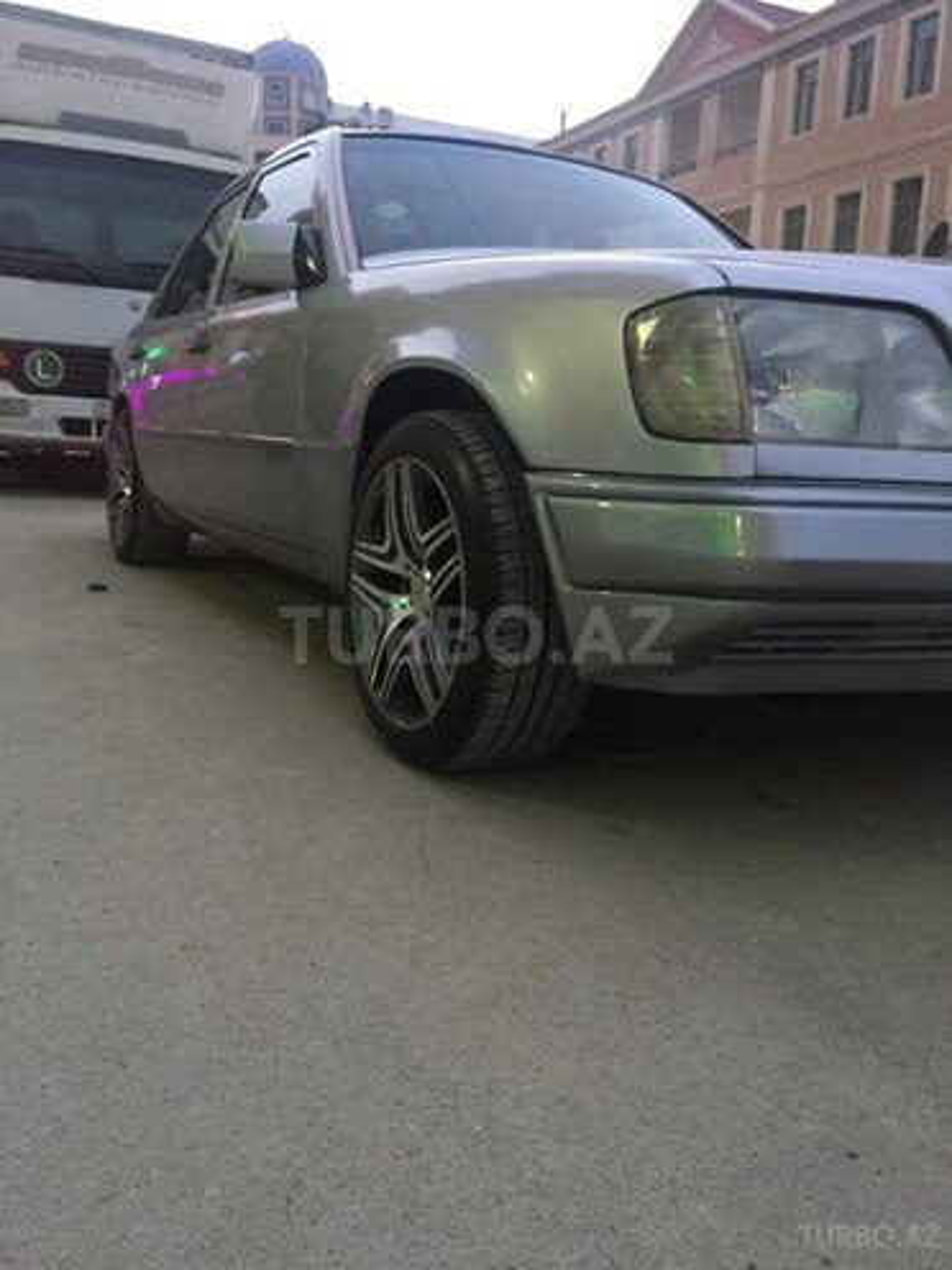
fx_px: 1063
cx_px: 476
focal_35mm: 29
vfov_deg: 61.7
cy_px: 635
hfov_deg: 48.2
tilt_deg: -10.0
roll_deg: -3.0
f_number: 2.2
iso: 250
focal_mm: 4.15
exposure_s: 1/17
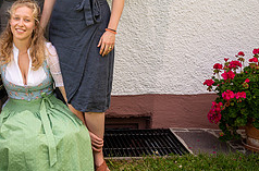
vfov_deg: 16.2
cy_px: 29
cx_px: 40
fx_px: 595
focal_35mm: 83
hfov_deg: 24.1
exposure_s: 1/200
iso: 250
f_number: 10
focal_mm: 30.5
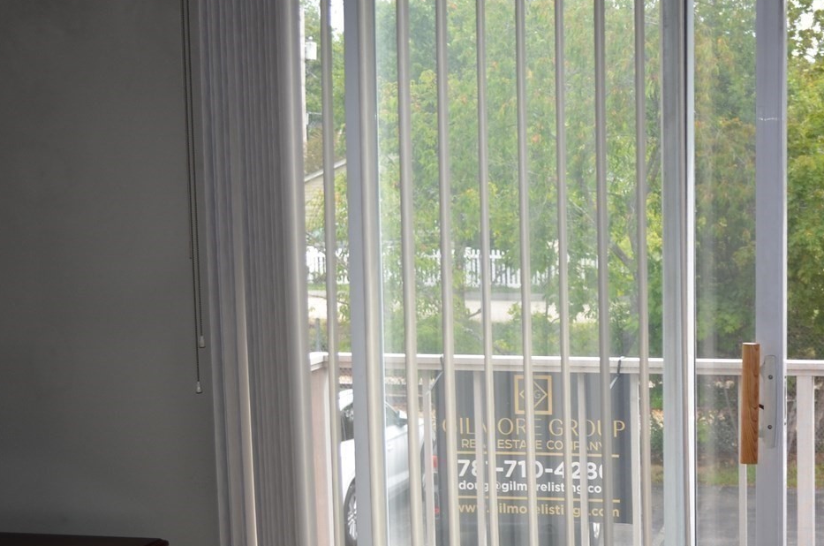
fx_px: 1805
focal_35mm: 79
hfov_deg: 24.5
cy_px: 345
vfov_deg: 17.2
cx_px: 828
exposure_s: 1/200
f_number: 4
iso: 125
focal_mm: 24
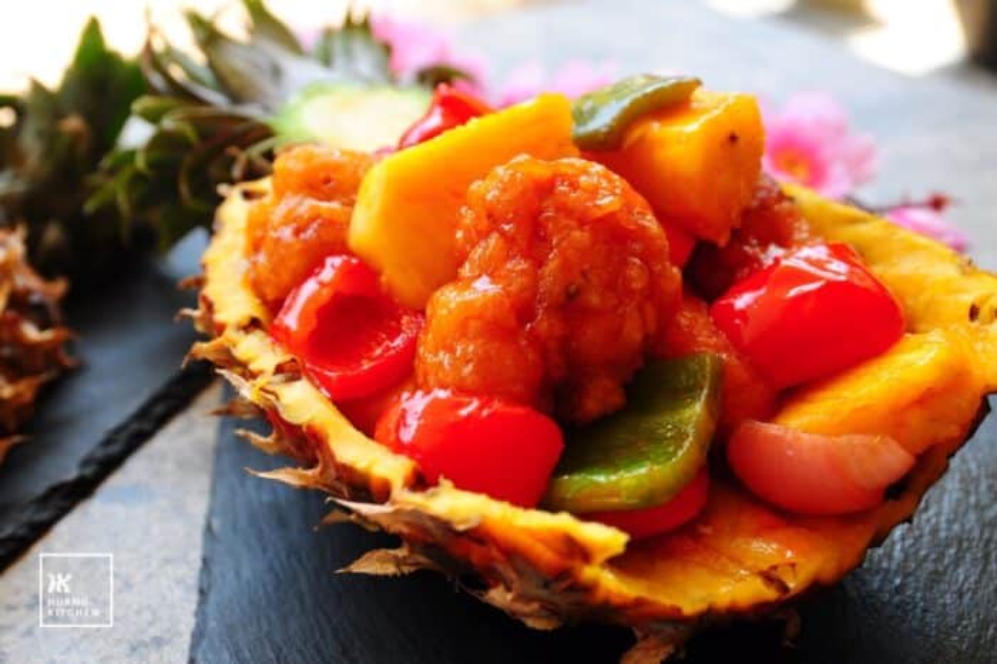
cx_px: 498
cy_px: 332
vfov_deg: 28.0
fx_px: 1329
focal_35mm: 48
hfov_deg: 41.1
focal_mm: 32
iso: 160
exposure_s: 1/125
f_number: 5.6
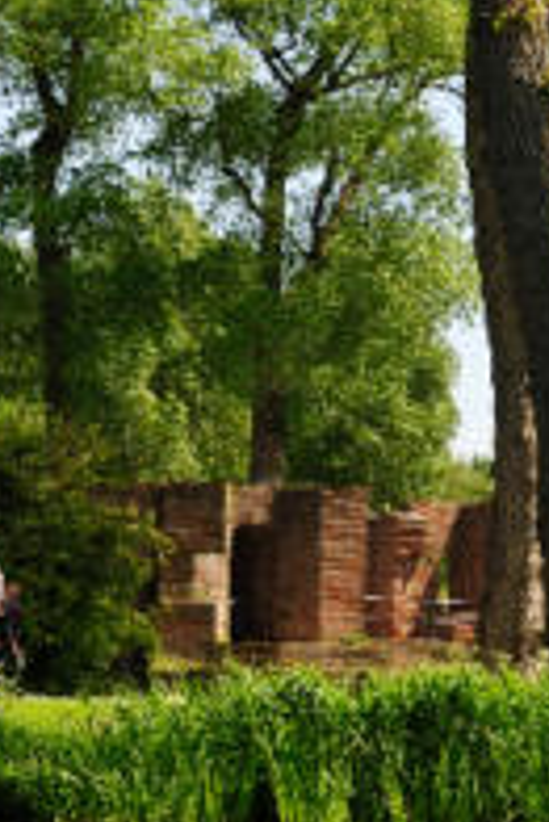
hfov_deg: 8.7
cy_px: -105
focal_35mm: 158
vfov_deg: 12.7
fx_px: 3608
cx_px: 367
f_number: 8
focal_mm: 62
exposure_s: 1/250
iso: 200
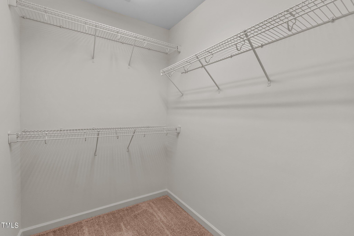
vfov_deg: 73.7
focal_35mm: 16
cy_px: 118
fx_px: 157
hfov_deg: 96.7
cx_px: 177
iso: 400
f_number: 8
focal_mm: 16
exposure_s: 1/6
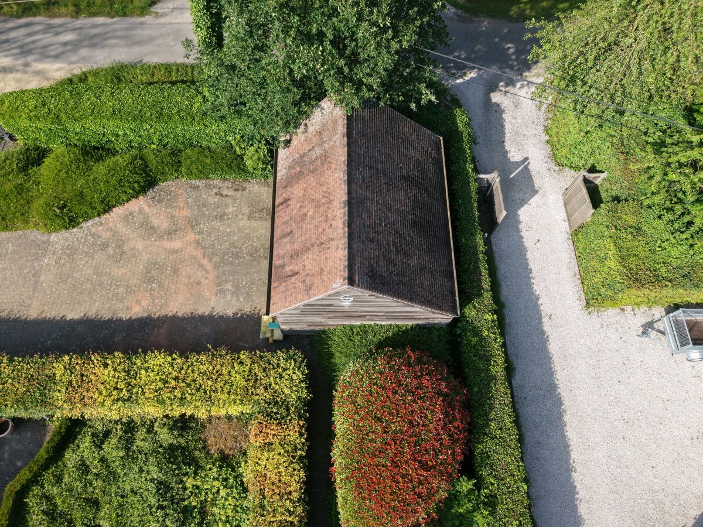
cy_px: 264
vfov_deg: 56.8
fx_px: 487
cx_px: 352
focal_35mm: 24
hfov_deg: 71.6
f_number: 1.8
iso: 170
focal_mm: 8.67
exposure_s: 1/2000
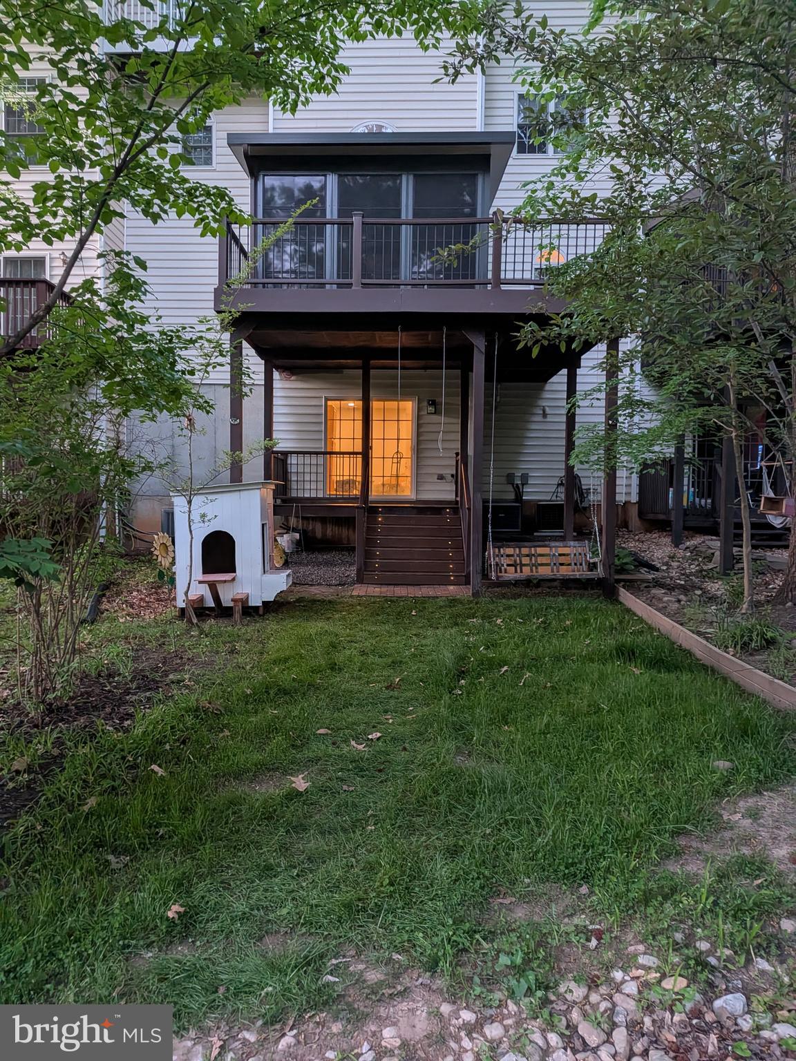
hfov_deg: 56.8
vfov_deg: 71.6
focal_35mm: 24
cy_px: 530
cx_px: 398
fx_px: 736
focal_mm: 4.53
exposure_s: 1/48
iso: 74
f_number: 1.7
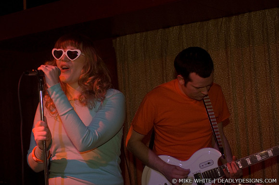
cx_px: 140
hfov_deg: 33.4
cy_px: 92
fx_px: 465
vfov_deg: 22.6
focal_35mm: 60
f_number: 2.8
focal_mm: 40
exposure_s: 1/30
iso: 800
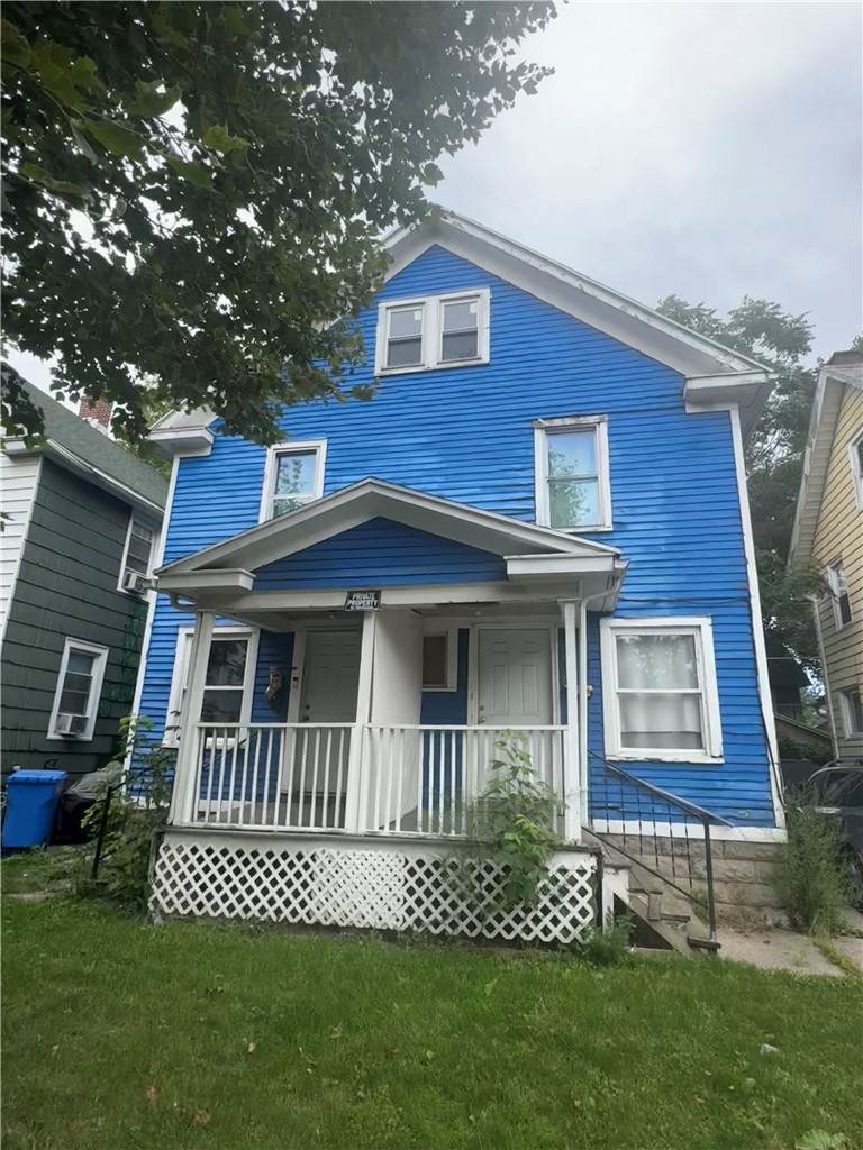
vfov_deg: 102.1
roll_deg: -2.6
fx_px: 465
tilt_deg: +15.3
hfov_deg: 85.7
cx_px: 432
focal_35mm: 14
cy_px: 575
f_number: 2.2
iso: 40
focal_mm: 2.22
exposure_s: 1/443
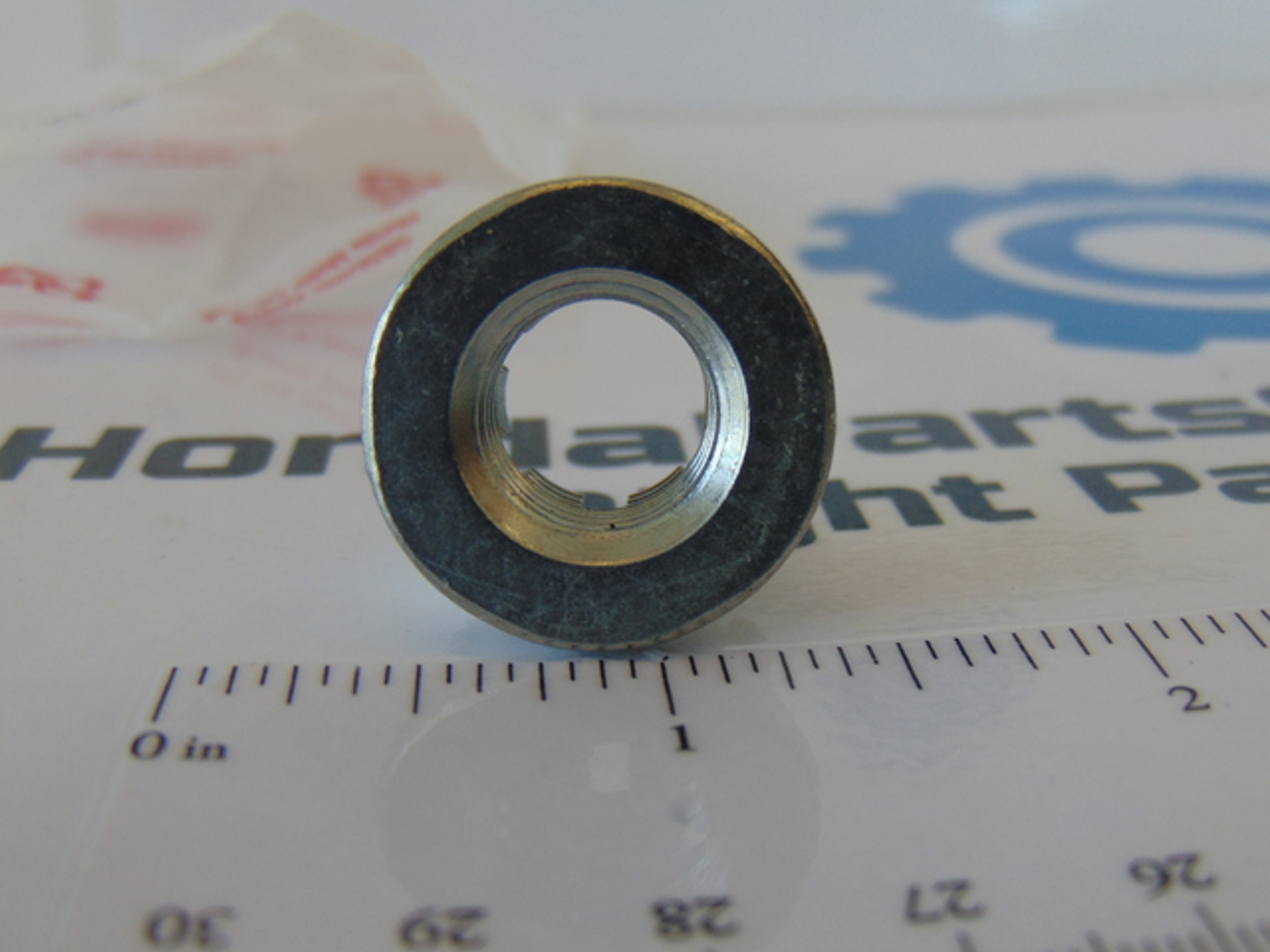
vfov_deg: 34.3
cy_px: 476
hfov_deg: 44.8
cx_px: 635
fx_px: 1541
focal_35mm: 42
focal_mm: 7.6
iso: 80
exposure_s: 1/250
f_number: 3.3
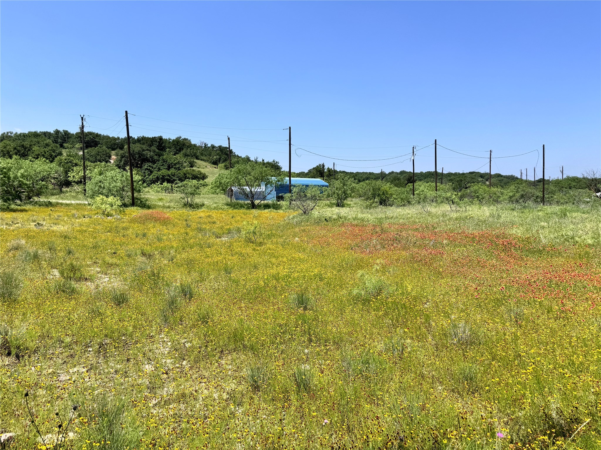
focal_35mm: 24
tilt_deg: -5.0
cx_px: 300
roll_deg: -1.1
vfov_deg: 56.8
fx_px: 417
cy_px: 225
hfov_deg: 71.6
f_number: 1.78
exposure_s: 1/4950
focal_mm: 6.76
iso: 80
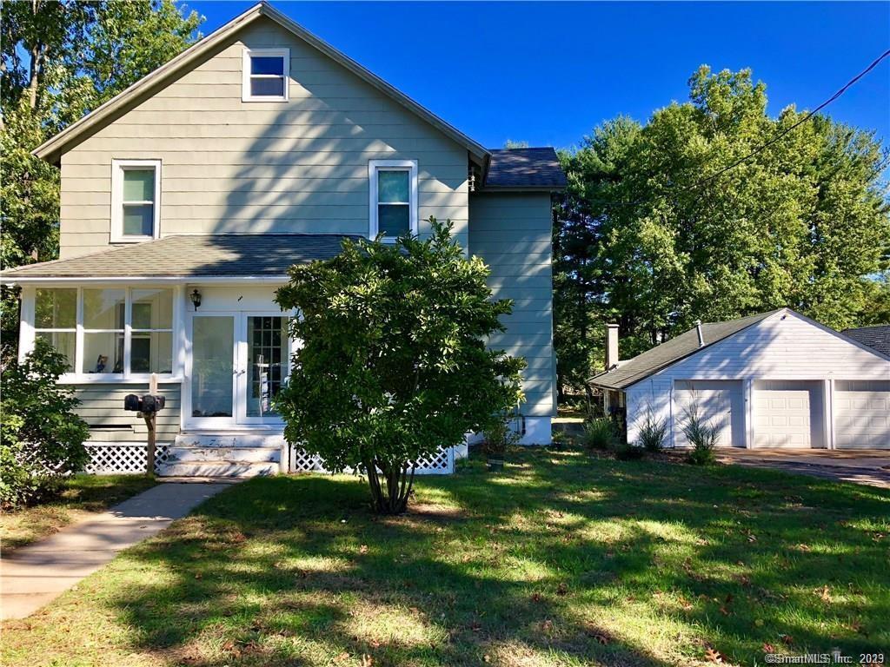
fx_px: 720
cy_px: 334
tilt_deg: +3.0
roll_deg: +0.6
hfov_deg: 63.4
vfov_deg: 49.7
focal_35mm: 28
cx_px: 445
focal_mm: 4
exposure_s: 1/600
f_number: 1.8
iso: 20
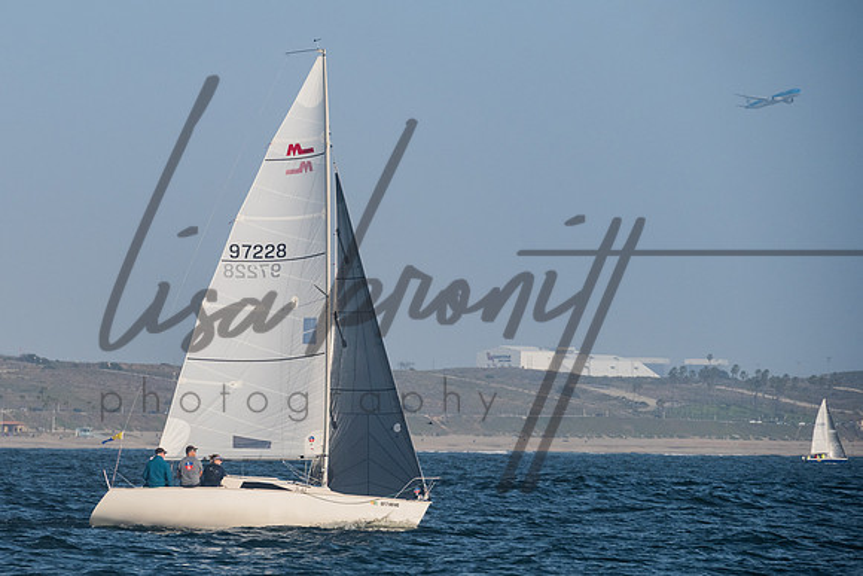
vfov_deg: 5.1
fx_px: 6463
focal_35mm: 270
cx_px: 304
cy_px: 333
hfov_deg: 7.6
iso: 400
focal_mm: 200
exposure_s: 1/1250
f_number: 8
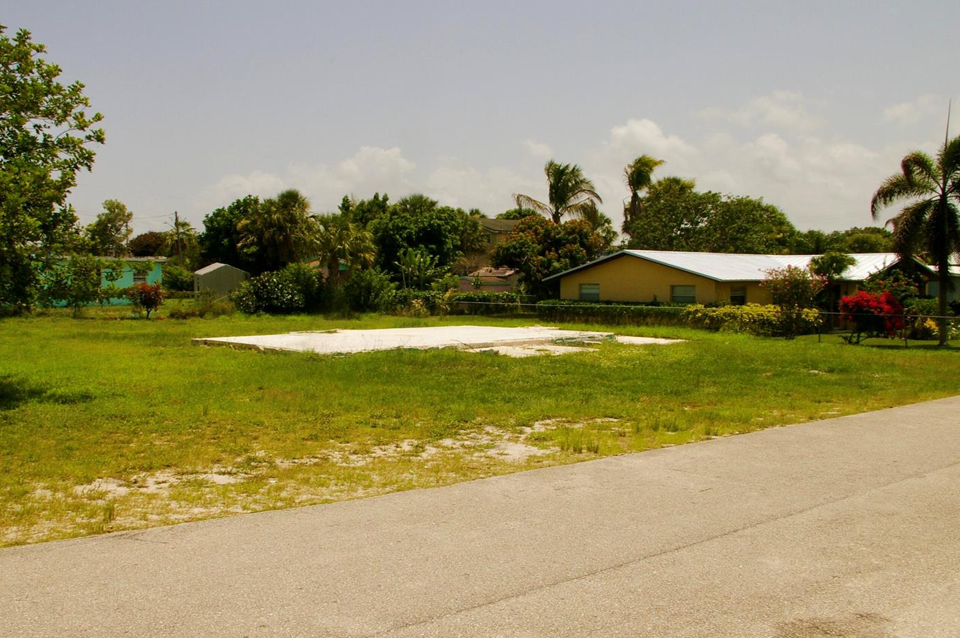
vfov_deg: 42.2
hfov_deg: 60.3
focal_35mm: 31
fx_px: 826
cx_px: 444
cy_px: 323
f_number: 19
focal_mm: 18
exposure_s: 1/125
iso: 200
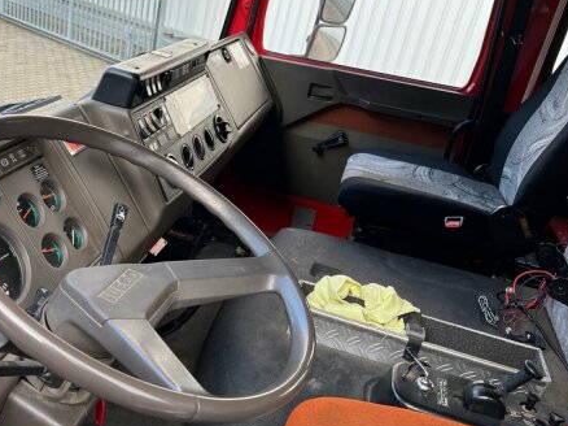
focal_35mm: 38
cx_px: 172
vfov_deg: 37.7
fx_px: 623
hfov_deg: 47.9
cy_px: 195
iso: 50
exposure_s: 1/422
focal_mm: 5.7
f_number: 1.5
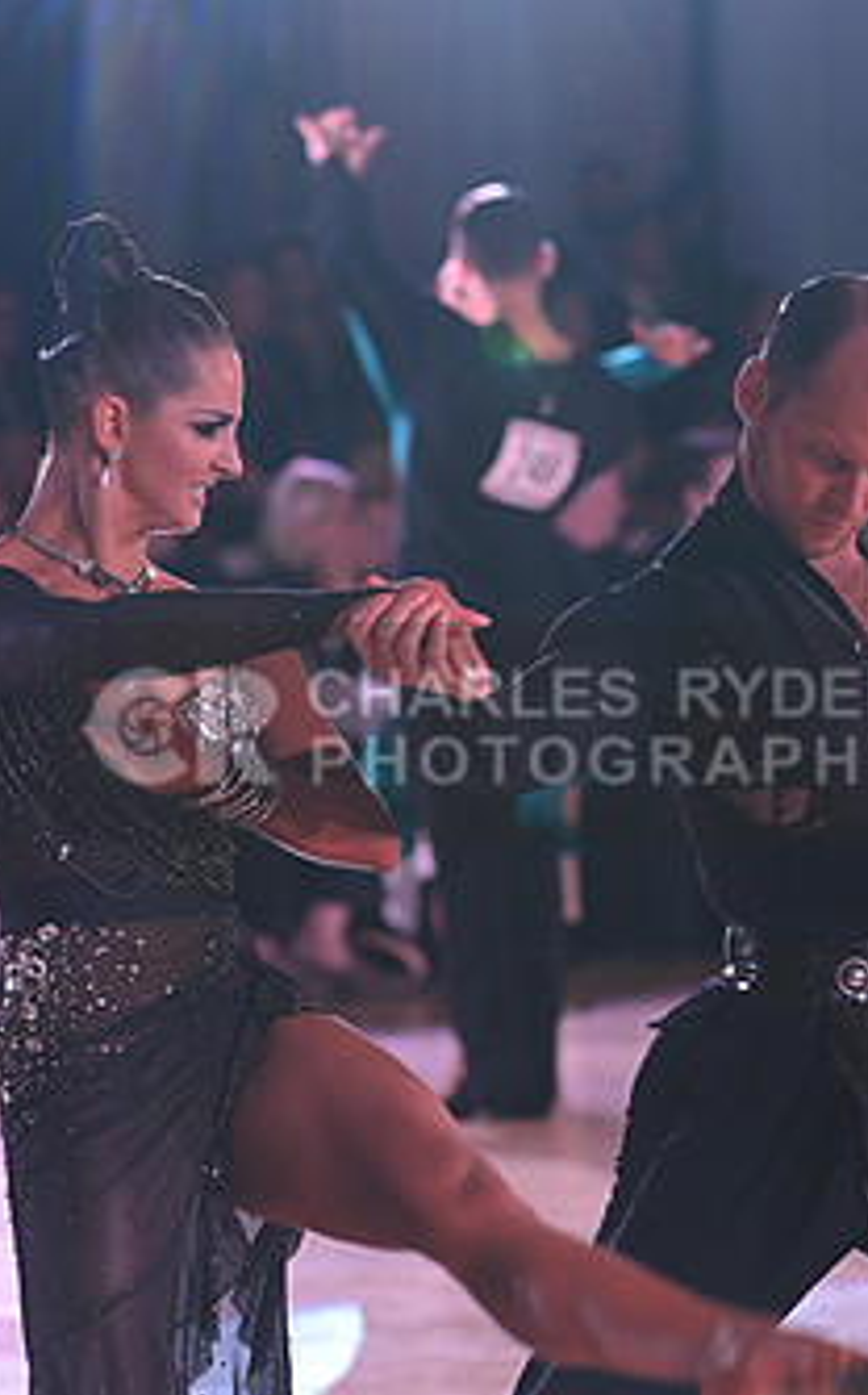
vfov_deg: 8.2
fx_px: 9753
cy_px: 733
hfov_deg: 5.1
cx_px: 509
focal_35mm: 257
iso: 1600
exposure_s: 1/250
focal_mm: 145
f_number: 4.5
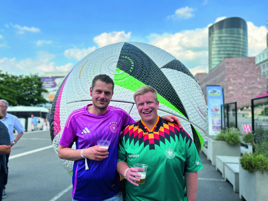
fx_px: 201
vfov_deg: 53.1
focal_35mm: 26
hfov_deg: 67.3
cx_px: 134
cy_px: 100
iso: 50
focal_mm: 5.7
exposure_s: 1/1838
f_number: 1.5
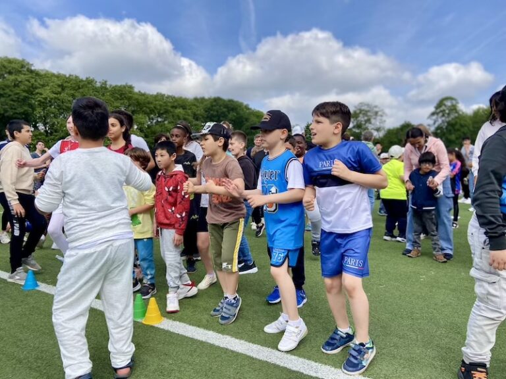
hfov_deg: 67.3
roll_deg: +0.8
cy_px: 190
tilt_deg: -4.1
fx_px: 380
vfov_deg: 53.1
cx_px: 253
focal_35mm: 26
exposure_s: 1/1653
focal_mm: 4.25
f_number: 1.8
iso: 32
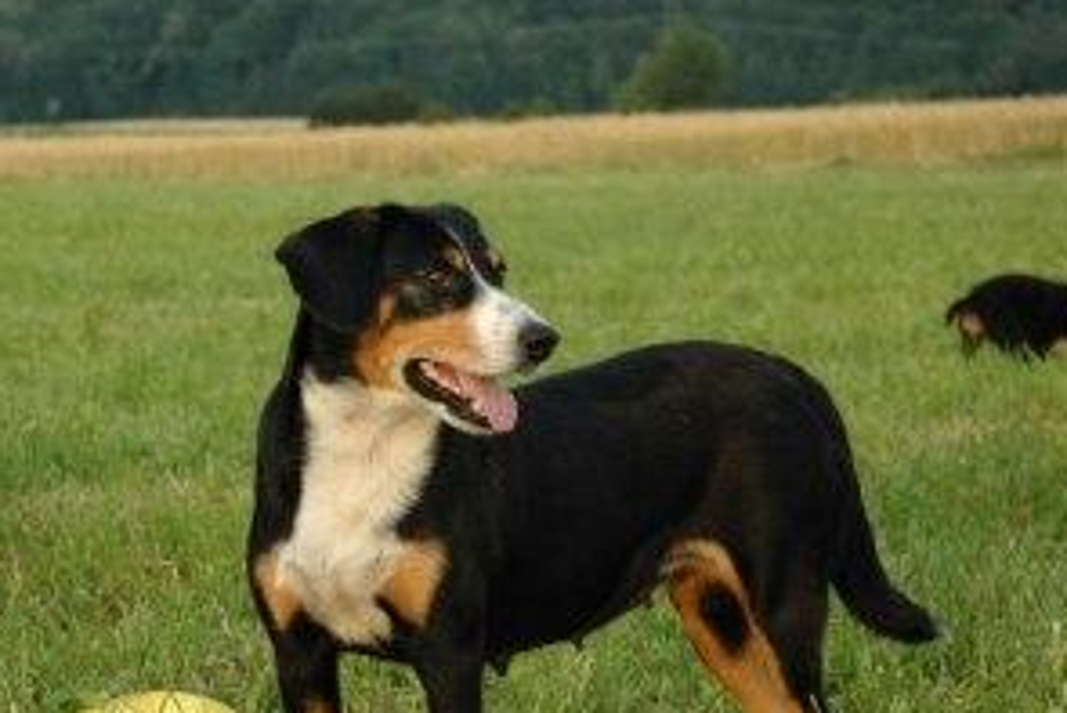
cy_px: 452
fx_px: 4181
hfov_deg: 14.5
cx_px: 279
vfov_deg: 9.7
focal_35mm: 141
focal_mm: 62
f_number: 6.3
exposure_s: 1/160
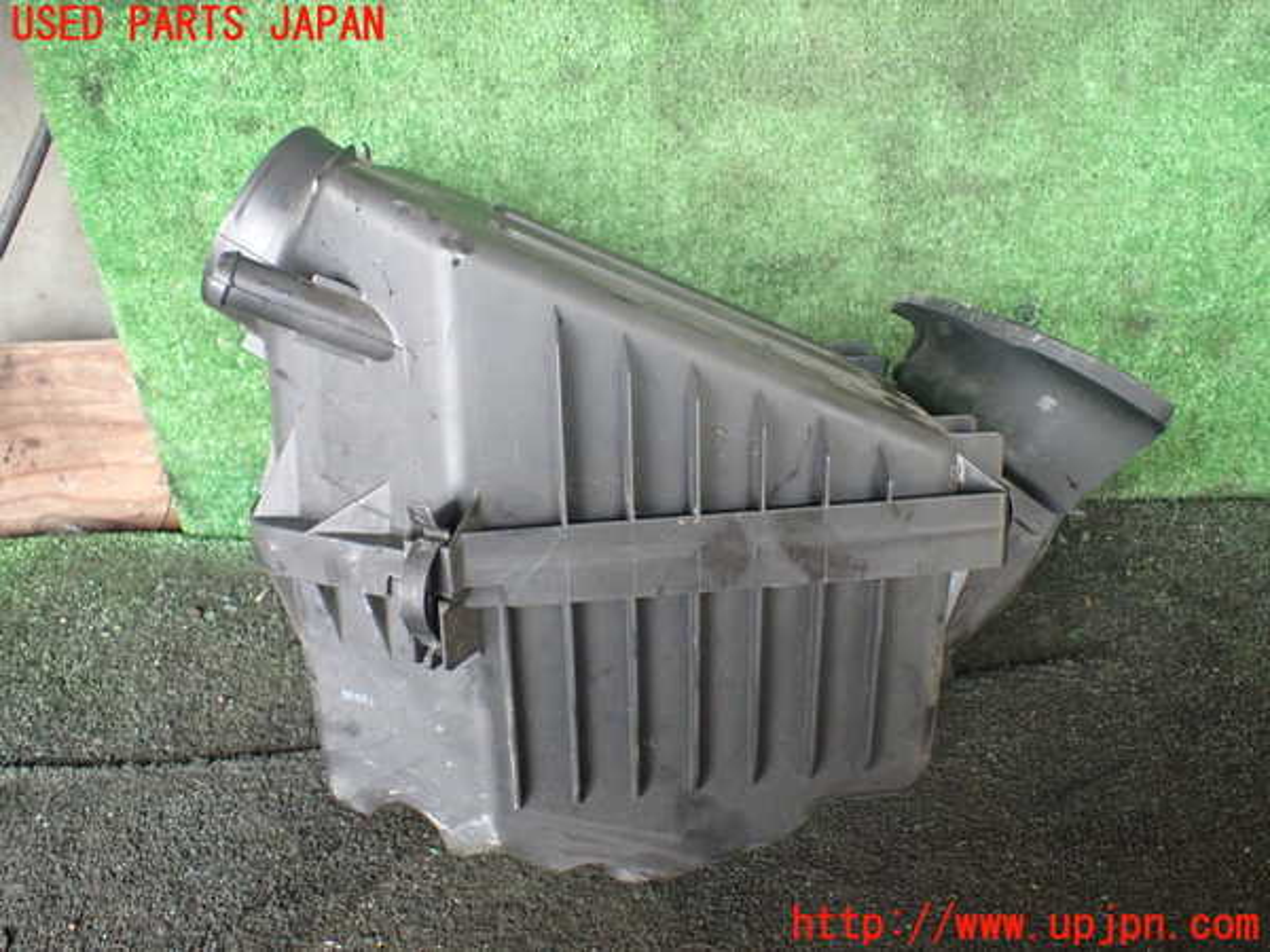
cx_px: 635
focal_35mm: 30
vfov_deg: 46.8
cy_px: 476
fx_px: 1101
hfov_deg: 60.0
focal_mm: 5.4
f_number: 2.3
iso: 800
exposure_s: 1/100
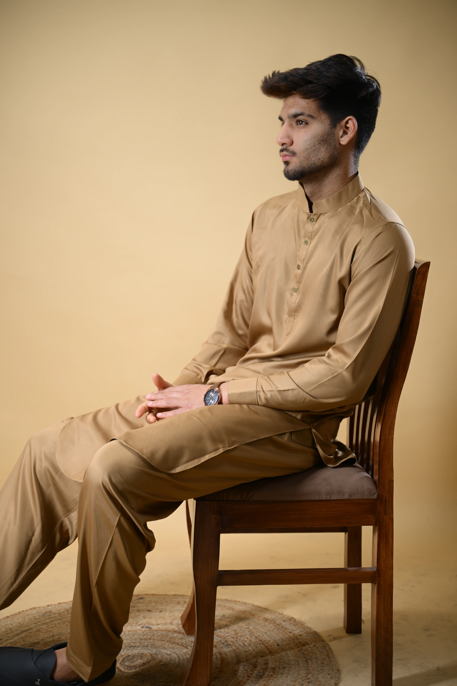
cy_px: 343
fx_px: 1142
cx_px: 228
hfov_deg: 22.6
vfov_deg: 33.4
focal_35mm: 60
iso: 200
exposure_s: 1/125
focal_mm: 60
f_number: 2.8
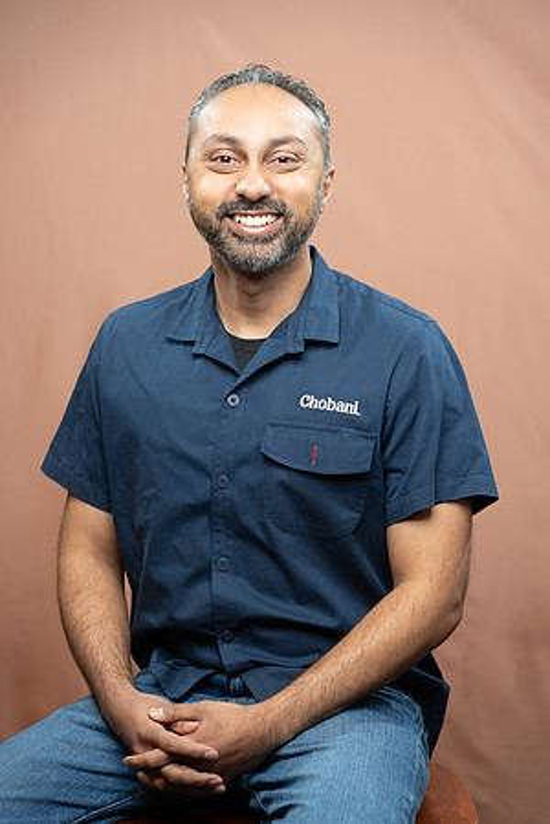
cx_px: 275
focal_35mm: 81
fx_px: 1856
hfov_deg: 16.9
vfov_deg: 25.1
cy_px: 412
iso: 320
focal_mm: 81
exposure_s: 1/160
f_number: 4
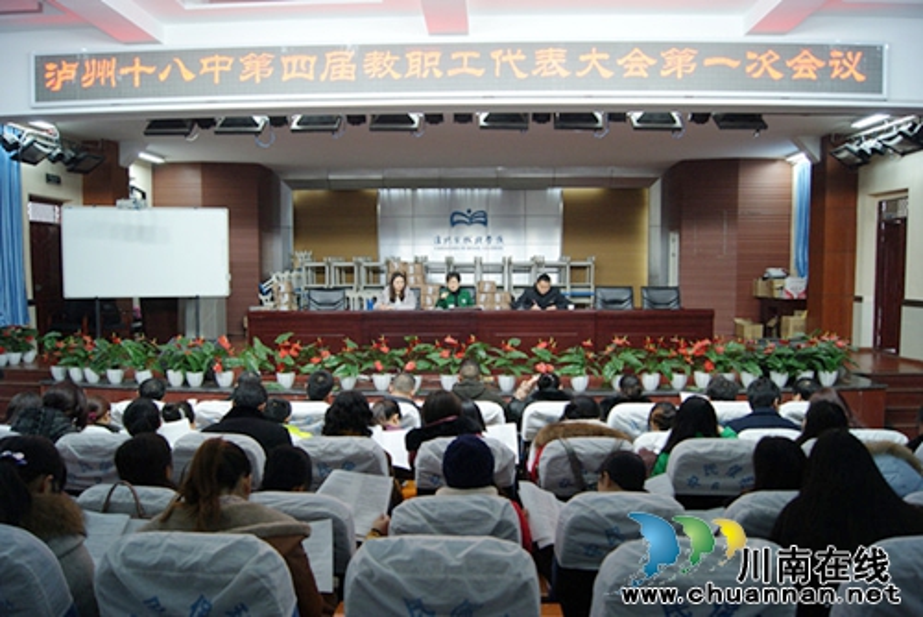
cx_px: 462
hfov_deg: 67.4
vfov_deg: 48.0
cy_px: 308
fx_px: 693
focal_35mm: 27
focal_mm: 18
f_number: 3.5
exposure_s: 1/25
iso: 400
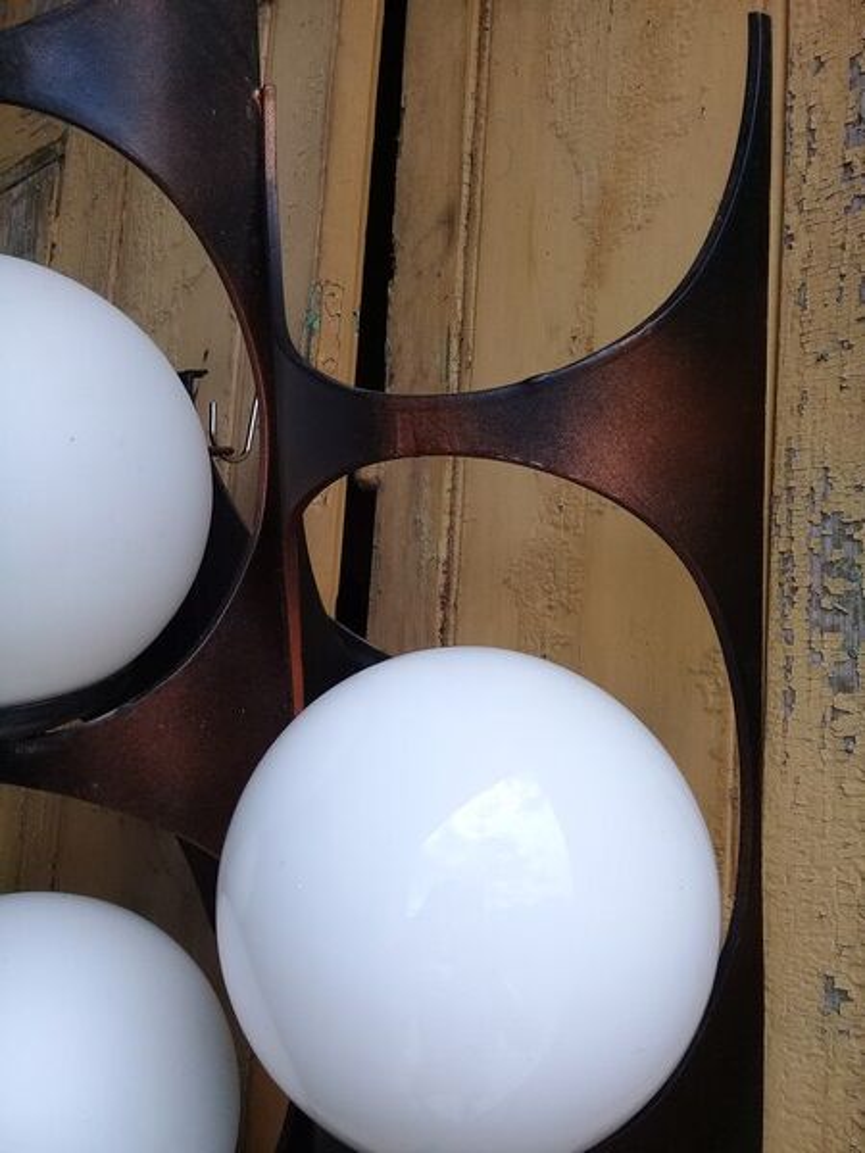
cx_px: 432
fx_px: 1033
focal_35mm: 31
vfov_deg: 58.4
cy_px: 576
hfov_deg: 45.4
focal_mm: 3.3
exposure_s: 1/396
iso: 50
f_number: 2.2
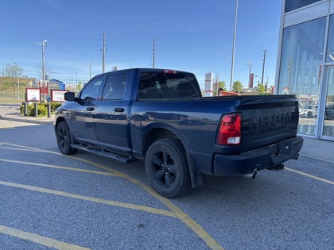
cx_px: 167
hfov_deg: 67.3
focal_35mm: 26
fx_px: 251
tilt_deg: -6.6
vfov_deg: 53.1
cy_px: 125
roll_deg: -2.8
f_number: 1.6
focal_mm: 5.96
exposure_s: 1/1295
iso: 50
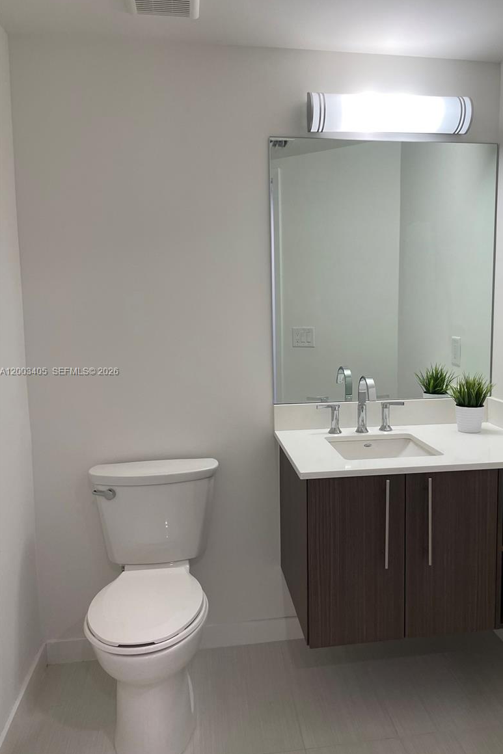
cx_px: 291
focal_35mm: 28
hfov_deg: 46.3
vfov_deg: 65.5
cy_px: 372
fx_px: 587
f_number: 1.6
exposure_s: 1/120
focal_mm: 4.2
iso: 100
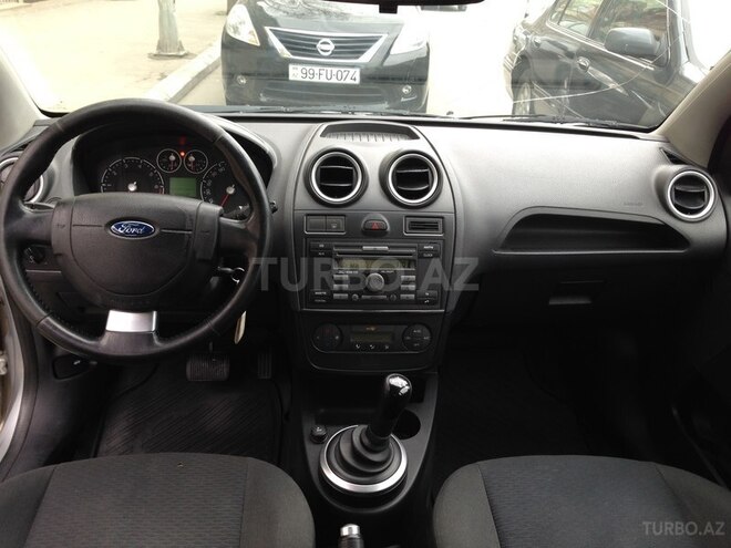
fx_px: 697
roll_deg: -2.4
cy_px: 274
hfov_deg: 55.4
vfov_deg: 42.9
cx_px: 366
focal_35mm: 33
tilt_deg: -25.1
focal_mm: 4.12
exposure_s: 1/30
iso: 50
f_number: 2.4
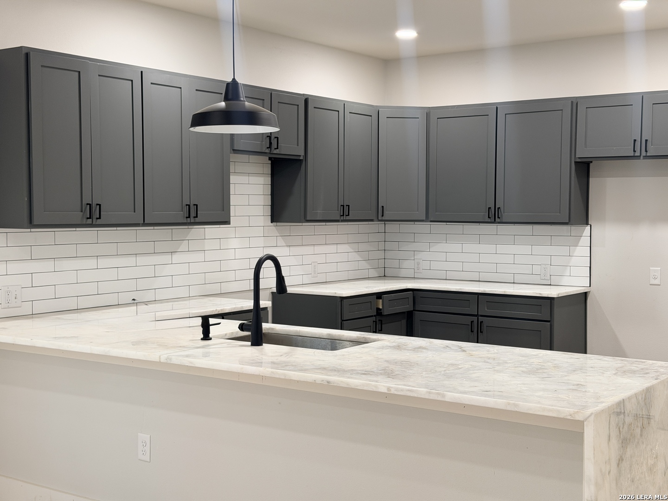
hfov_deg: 39.7
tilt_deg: -2.7
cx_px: 334
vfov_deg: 30.3
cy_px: 250
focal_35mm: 48
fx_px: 926
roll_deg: -0.1
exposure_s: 1/60
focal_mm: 6.76
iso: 160
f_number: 1.78
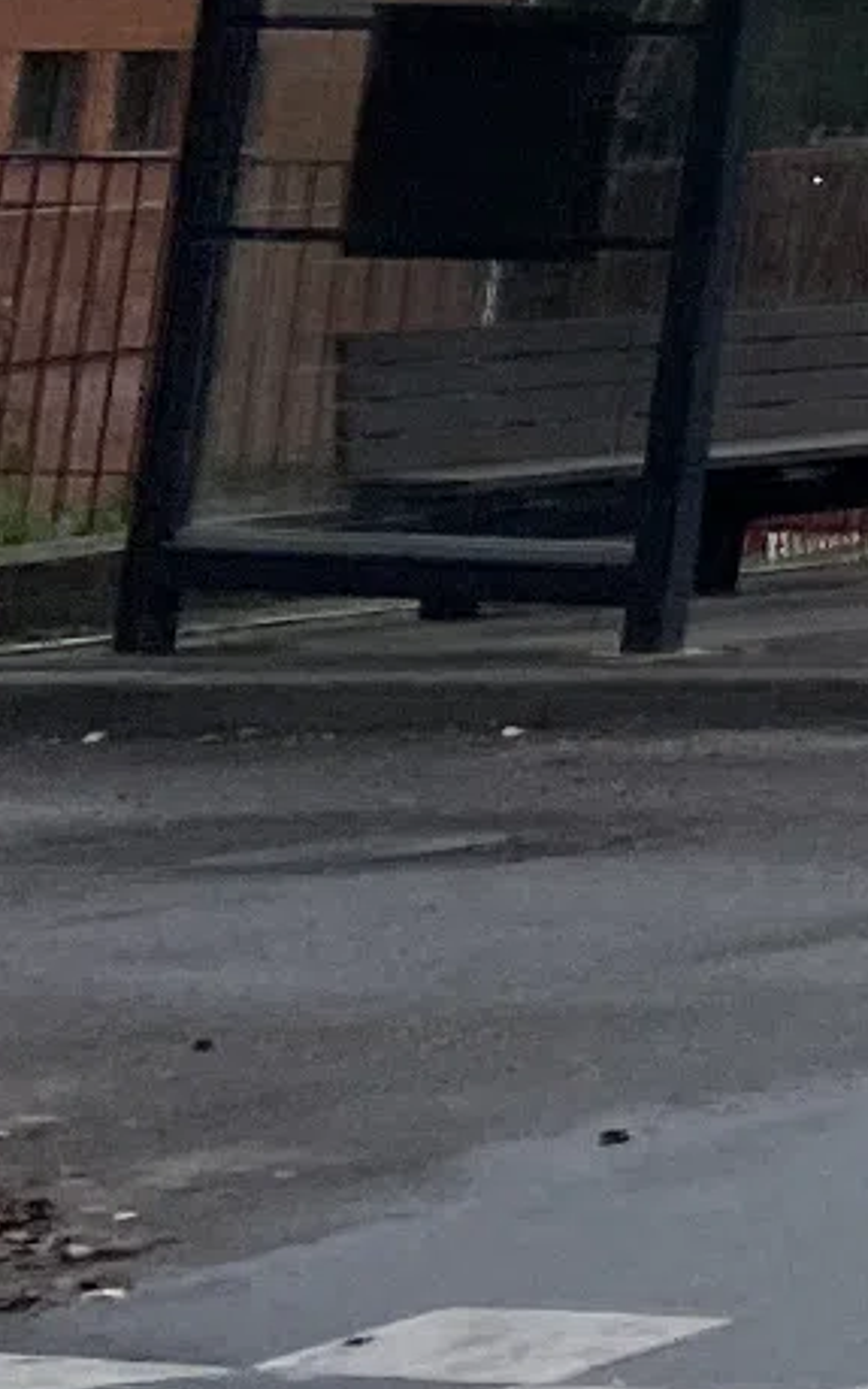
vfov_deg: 13.2
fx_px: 5449
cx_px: 3179
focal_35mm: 144
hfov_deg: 7.3
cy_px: -1074
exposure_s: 1/1553
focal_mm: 4.2
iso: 32
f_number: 1.6
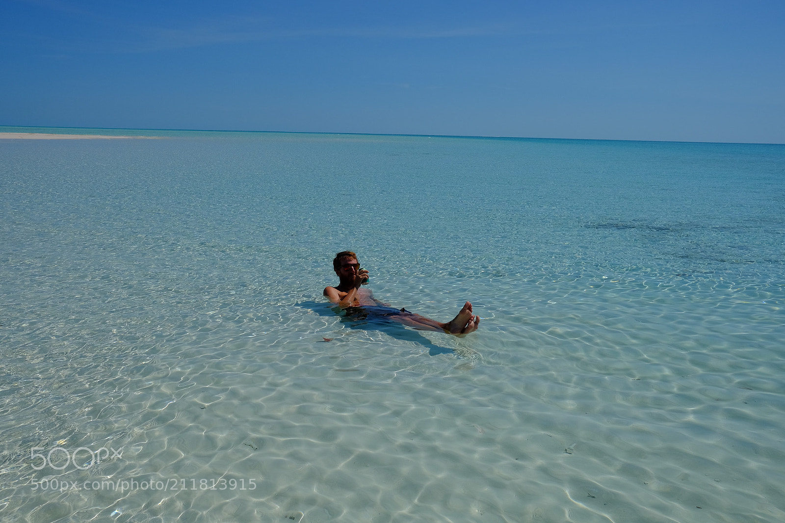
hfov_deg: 54.4
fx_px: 763
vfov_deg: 37.8
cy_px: 262
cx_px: 392
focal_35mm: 35
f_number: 8
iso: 200
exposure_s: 1/1800
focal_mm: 23
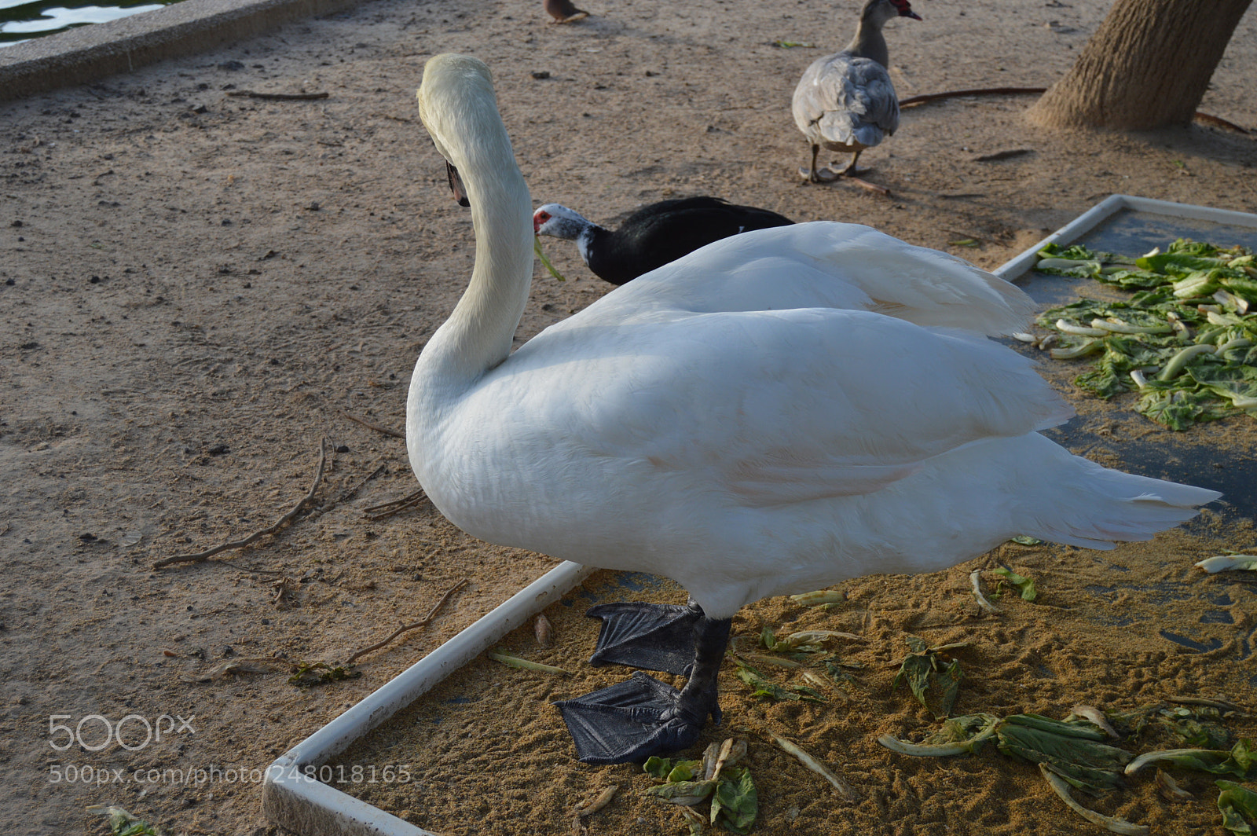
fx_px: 1675
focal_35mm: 48
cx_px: 628
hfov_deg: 41.1
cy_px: 418
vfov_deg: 28.0
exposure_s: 1/250
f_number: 5.6
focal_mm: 32
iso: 200
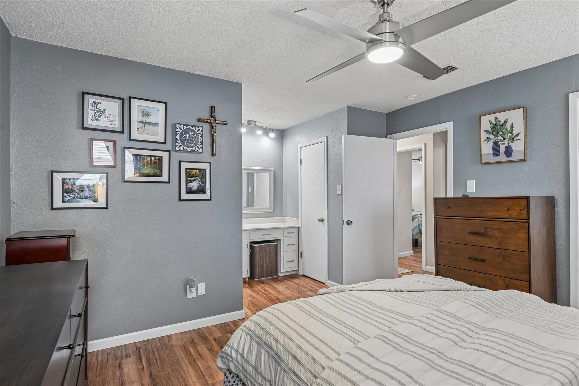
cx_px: 290
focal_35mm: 19
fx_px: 306
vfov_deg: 64.5
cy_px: 193
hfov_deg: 86.9
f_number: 8
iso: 400
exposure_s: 1/6
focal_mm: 19
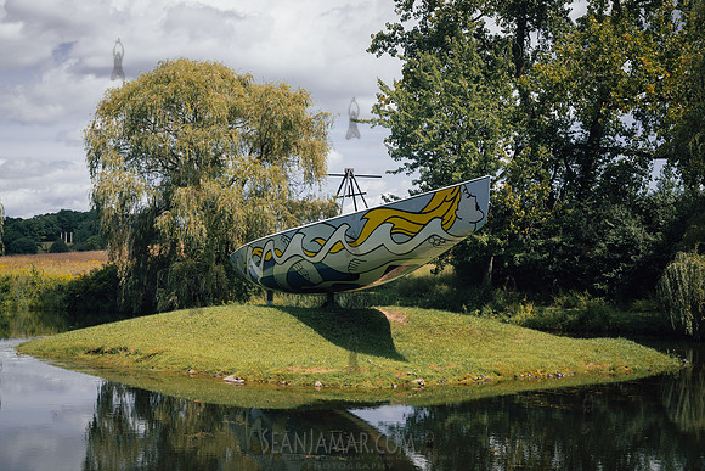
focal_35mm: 52
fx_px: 1027
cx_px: 352
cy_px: 236
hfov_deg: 37.9
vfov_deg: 25.8
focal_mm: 52
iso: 100
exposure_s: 1/200
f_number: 6.3
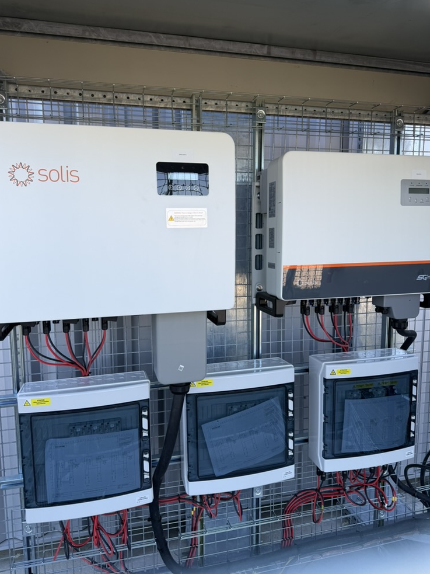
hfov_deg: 54.9
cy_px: 283
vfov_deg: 69.4
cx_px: 208
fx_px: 414
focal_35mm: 25
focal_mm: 6.76
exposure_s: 1/551
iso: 80
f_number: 1.78
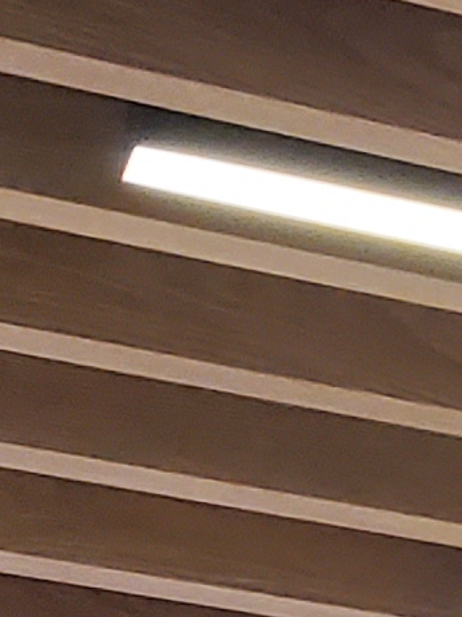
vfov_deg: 8.6
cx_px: 1972
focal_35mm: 227
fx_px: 4043
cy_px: 836
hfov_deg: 5.5
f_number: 2.4
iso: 320
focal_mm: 4.3
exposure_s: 1/100
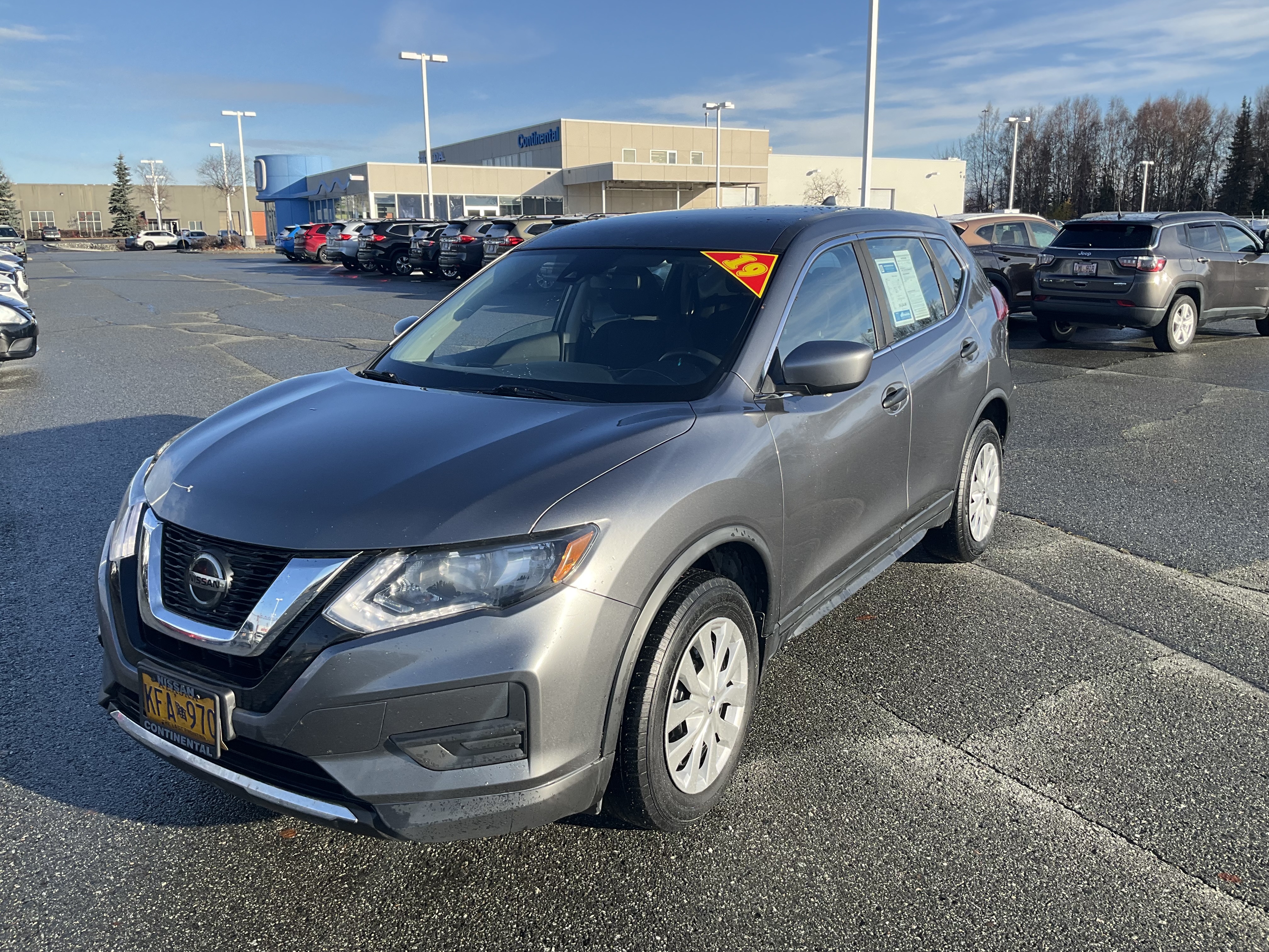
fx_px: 1063
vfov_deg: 48.2
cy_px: 476
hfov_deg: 61.7
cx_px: 634
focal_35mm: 29
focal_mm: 3
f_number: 1.8
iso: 25
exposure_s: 1/869
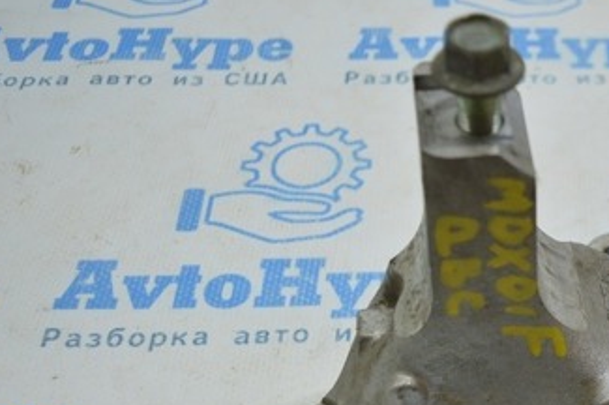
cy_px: 378
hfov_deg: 29.7
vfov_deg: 20.4
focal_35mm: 65
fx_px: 1098
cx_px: 547
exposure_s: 1/100
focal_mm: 22
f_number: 3.8
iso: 400
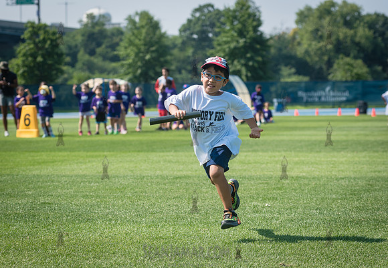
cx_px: 192
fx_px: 1313
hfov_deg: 16.8
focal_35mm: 120
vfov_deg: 11.7
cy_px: 143
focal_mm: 105
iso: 400
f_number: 5
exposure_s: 1/1600
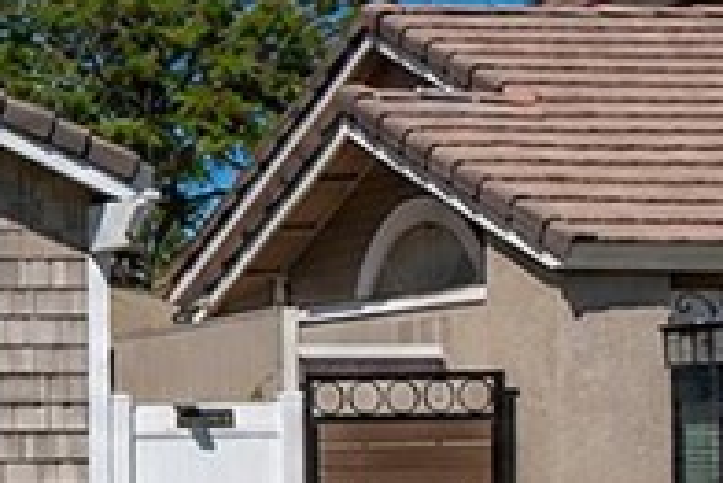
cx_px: -1103
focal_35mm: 146
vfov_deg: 9.4
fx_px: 2934
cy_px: 52
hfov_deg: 11.3
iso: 80
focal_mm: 19
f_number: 7.1
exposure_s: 1/500
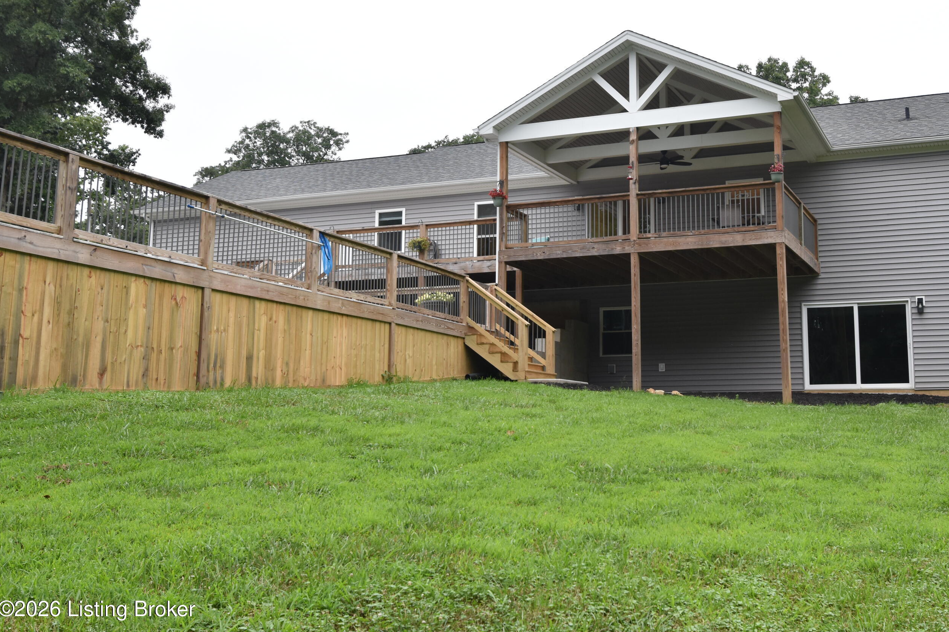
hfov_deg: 45.2
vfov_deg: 31.1
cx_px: 563
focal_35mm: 43
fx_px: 1133
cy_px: 266
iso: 400
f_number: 6.3
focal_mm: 24
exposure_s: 1/160
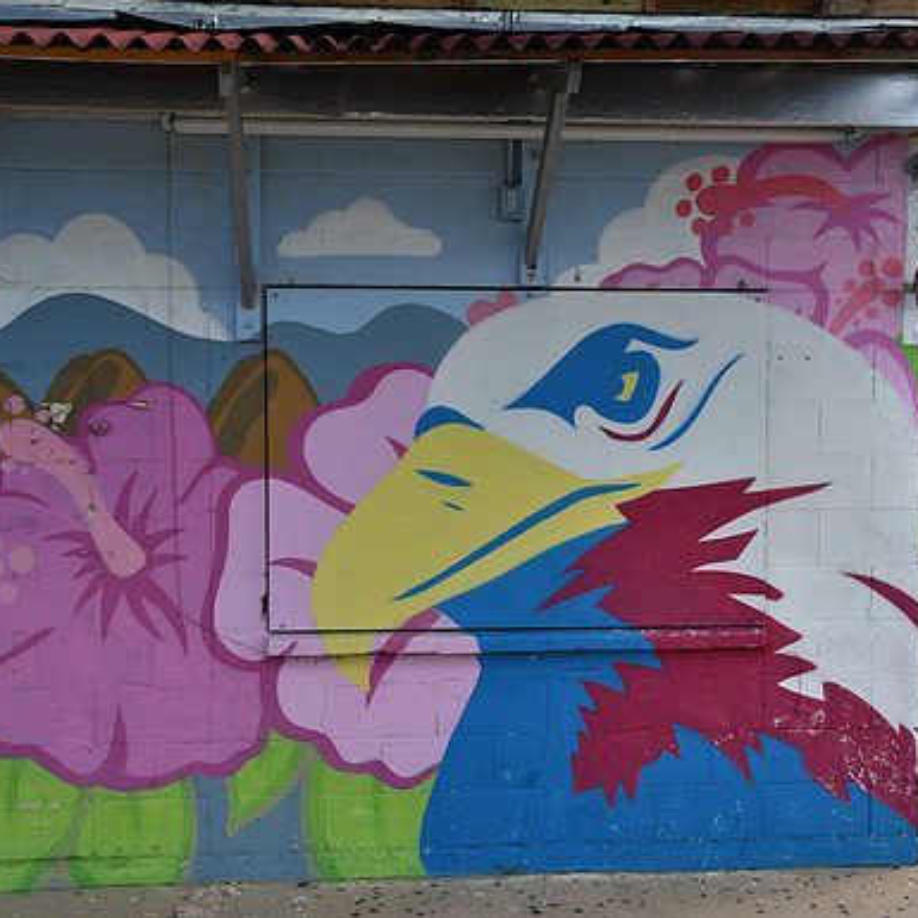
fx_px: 1500
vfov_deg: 34.0
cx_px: 474
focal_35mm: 50
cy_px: 459
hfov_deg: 34.0
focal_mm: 26
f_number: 8
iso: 110
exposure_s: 1/250
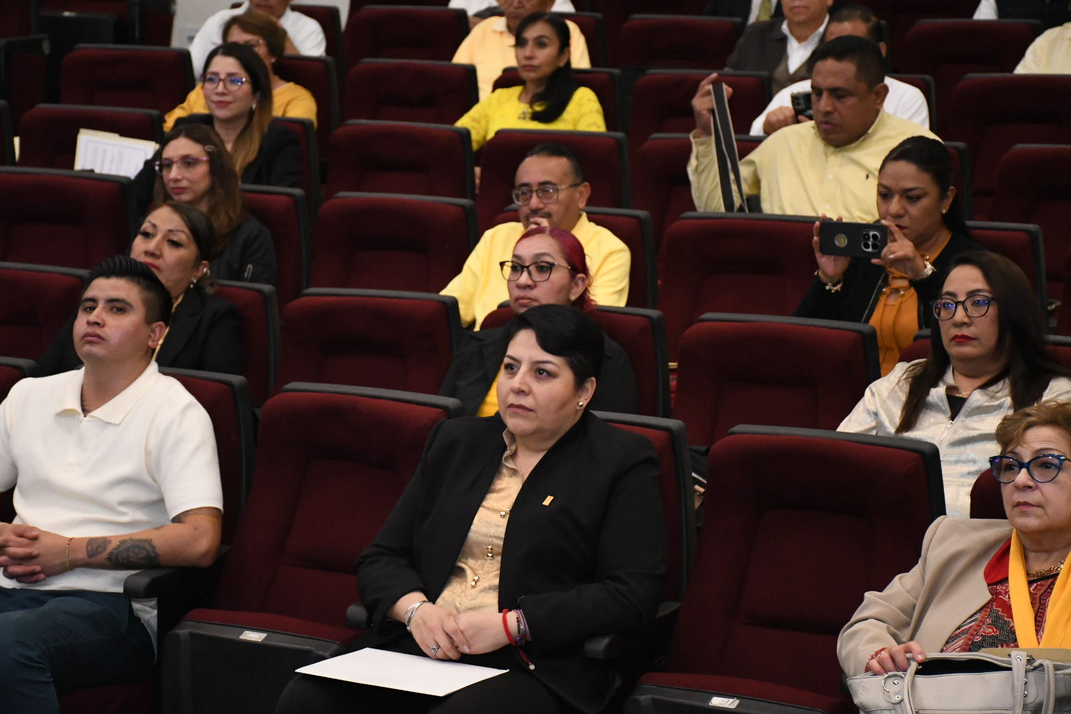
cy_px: 357
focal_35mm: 99
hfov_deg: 20.6
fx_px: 2945
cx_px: 536
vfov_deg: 13.8
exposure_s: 1/125
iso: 6400
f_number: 5.6
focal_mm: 66
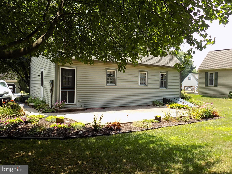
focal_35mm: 30
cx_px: 116
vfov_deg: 46.8
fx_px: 201
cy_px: 87
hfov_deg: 60.0
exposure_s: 1/250
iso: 80
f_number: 3.3
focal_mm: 5.3
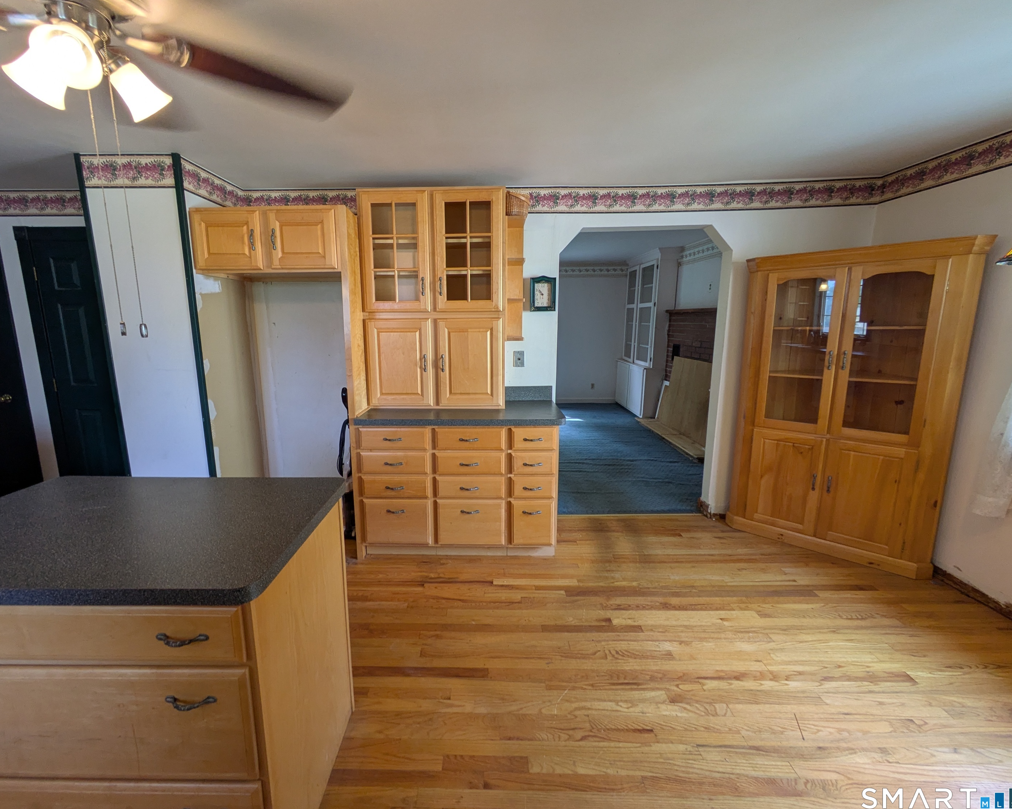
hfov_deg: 96.6
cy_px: 401
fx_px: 449
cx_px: 472
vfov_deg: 84.0
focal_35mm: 15
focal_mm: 1.83
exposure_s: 1/30
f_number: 2.2
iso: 53
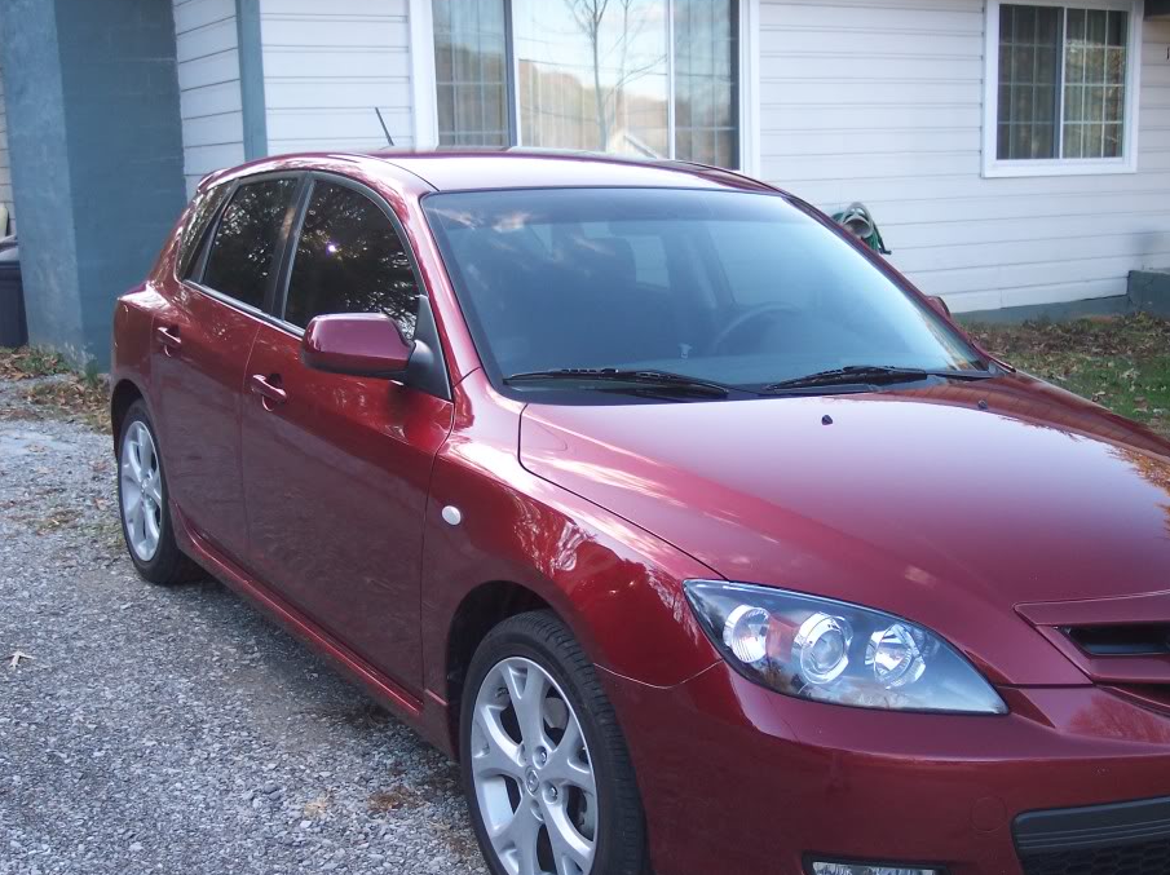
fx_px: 1452
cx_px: 574
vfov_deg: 33.5
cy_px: 476
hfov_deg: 43.9
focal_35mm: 43
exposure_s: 1/125
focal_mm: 8
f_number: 2.8
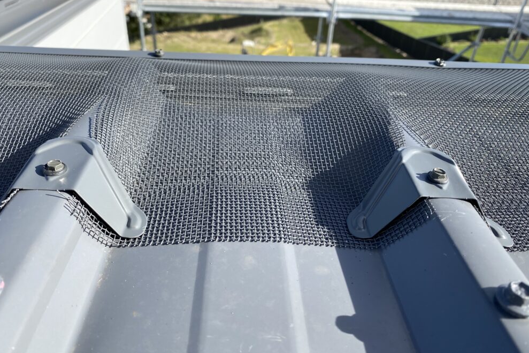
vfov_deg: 46.3
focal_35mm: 28
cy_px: 159
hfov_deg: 65.5
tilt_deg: -34.0
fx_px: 411
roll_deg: -2.8
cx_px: 261
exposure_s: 1/1629
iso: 32
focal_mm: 4.25
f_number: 1.8
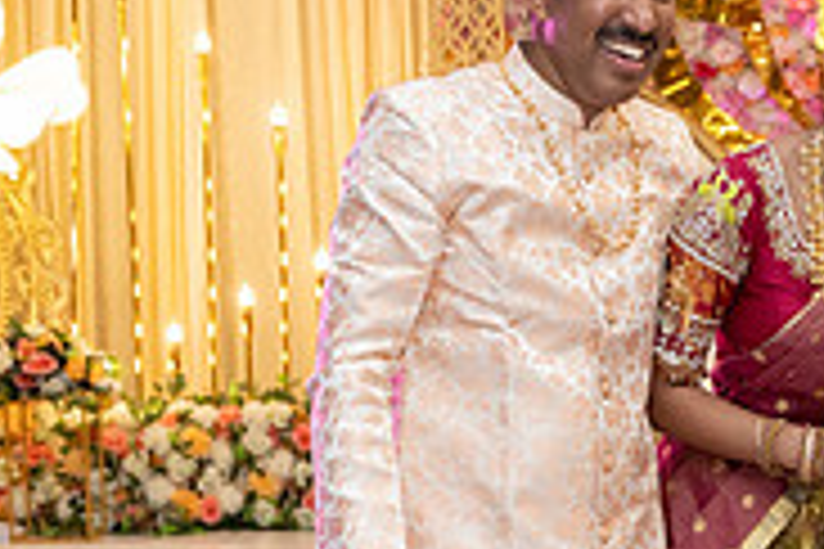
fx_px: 2838
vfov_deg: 10.9
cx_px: 937
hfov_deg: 16.0
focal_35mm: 124
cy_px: 574
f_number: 4
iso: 1250
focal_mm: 39
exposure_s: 1/160
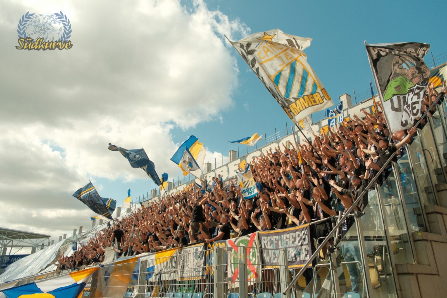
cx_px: 224
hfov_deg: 67.4
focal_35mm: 27
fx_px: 335
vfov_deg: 47.9
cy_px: 149
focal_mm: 18
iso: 400
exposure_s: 1/500
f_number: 7.1
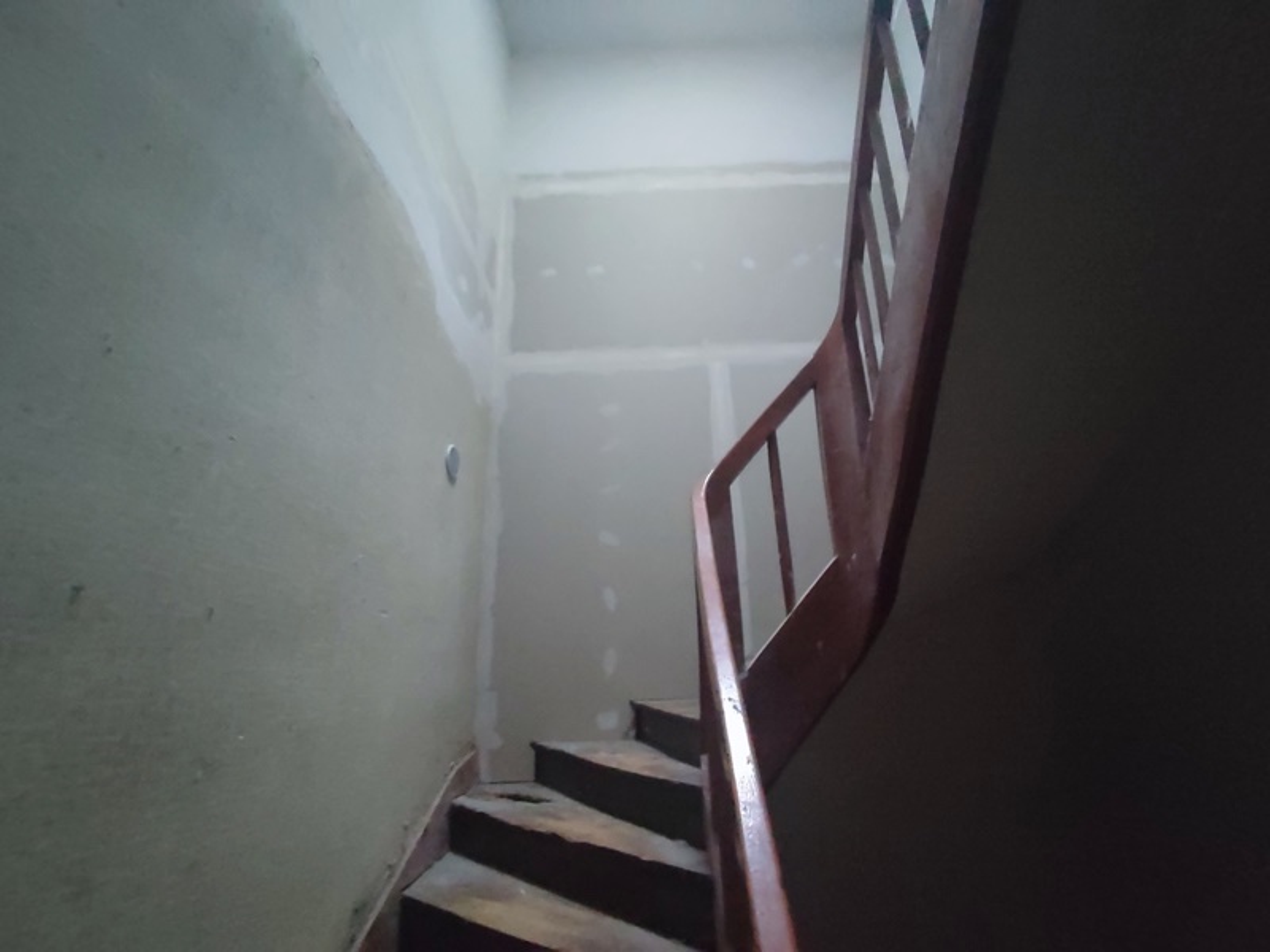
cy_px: 476
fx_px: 587
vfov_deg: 78.1
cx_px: 635
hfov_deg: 94.5
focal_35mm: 16
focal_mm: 1.65
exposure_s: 1/17
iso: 2704
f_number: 2.2
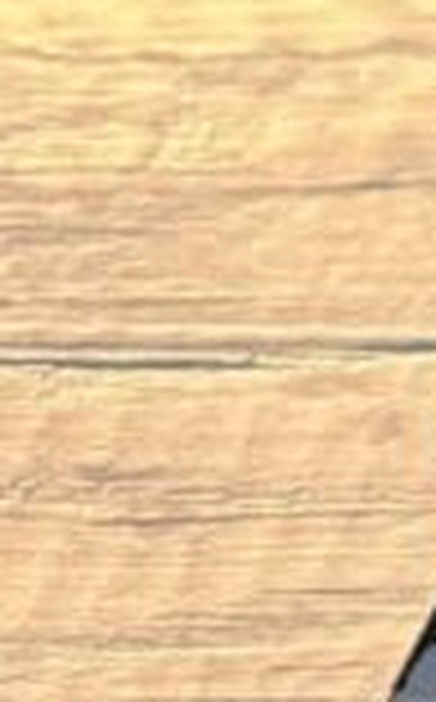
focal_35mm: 196
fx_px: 3740
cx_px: 2661
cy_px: -590
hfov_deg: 4.7
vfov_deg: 10.1
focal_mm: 6.76
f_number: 1.78
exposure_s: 1/50
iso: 320
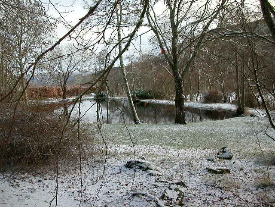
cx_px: 138
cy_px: 104
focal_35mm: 37
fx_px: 294
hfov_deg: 50.1
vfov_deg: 38.7
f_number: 2.7
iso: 100
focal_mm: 5.6
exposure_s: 1/227
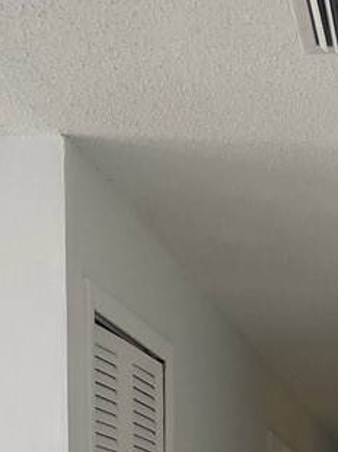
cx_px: 418
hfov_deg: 16.4
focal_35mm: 86
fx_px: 1121
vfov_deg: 20.2
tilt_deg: -0.6
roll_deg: +0.4
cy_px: 637
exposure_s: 1/69
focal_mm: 4.2
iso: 125
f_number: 1.6
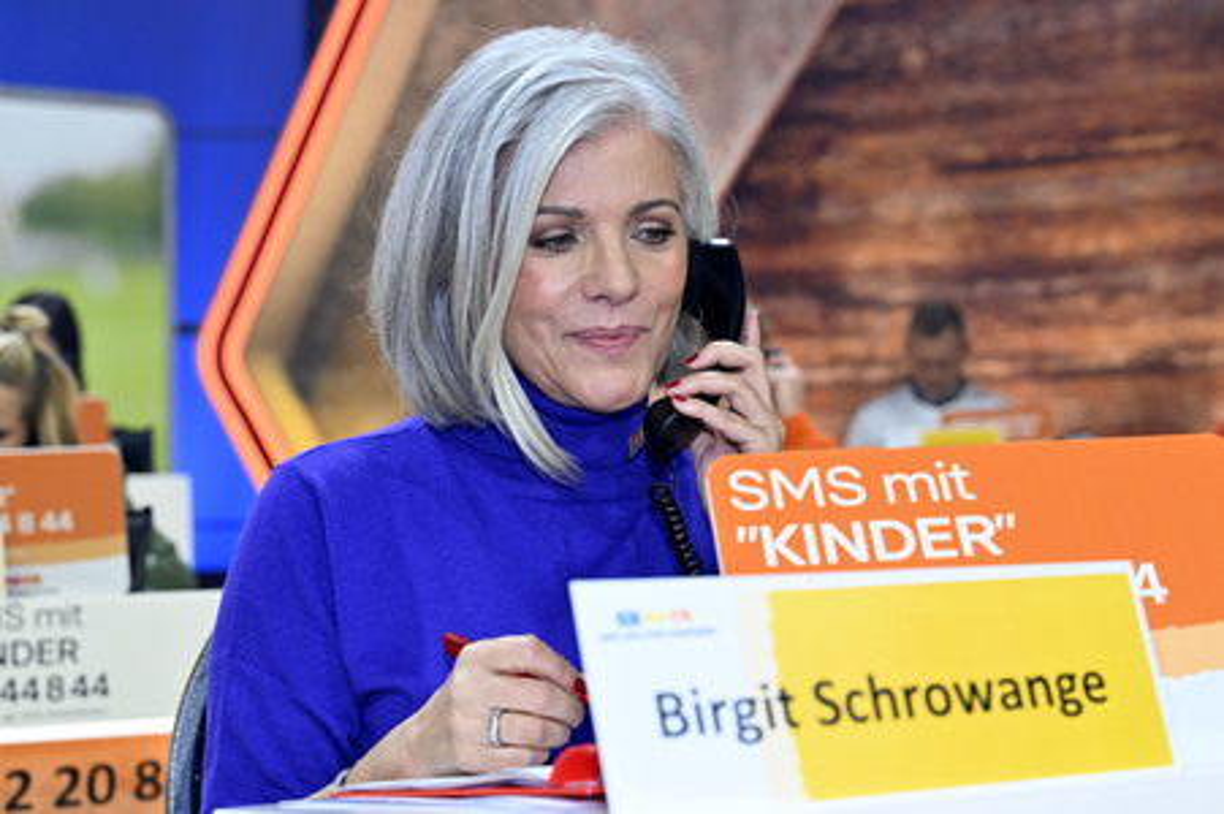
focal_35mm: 50
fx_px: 1699
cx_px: 612
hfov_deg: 39.6
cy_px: 407
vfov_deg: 27.0
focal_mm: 50
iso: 1250
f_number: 4
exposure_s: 1/200
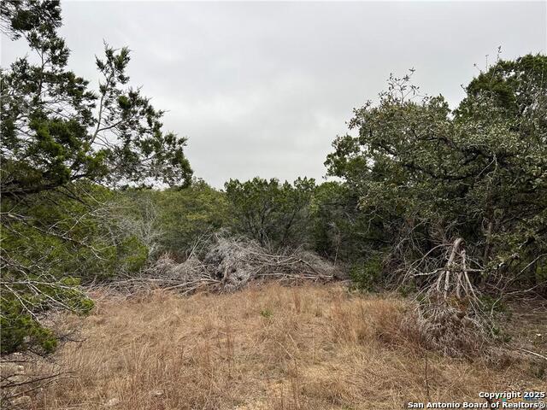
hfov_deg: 67.3
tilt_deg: +0.6
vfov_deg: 53.1
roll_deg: +0.6
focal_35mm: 26
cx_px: 274
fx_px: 411
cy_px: 205
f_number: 1.5
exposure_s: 1/924
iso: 50
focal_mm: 5.7
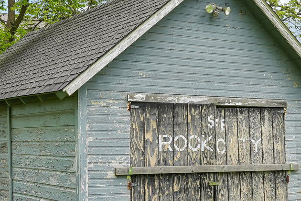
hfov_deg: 25.9
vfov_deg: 17.4
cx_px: 200
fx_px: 652
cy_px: 144
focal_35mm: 78
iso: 100
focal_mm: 24
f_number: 8
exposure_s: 1/125
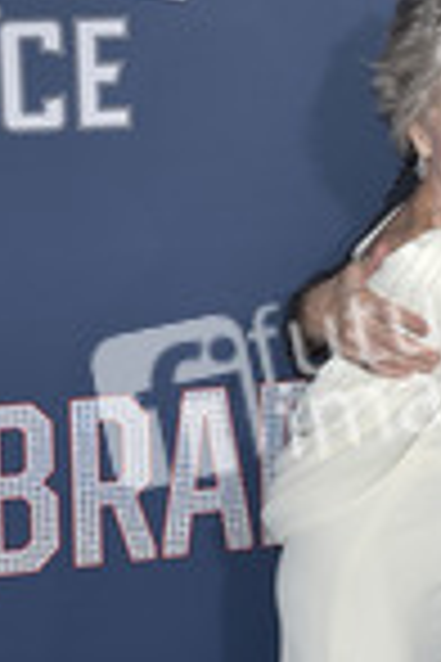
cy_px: 608
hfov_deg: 10.4
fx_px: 2407
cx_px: 457
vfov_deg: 15.5
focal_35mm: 131
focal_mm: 48
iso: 500
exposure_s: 1/250
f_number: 6.3
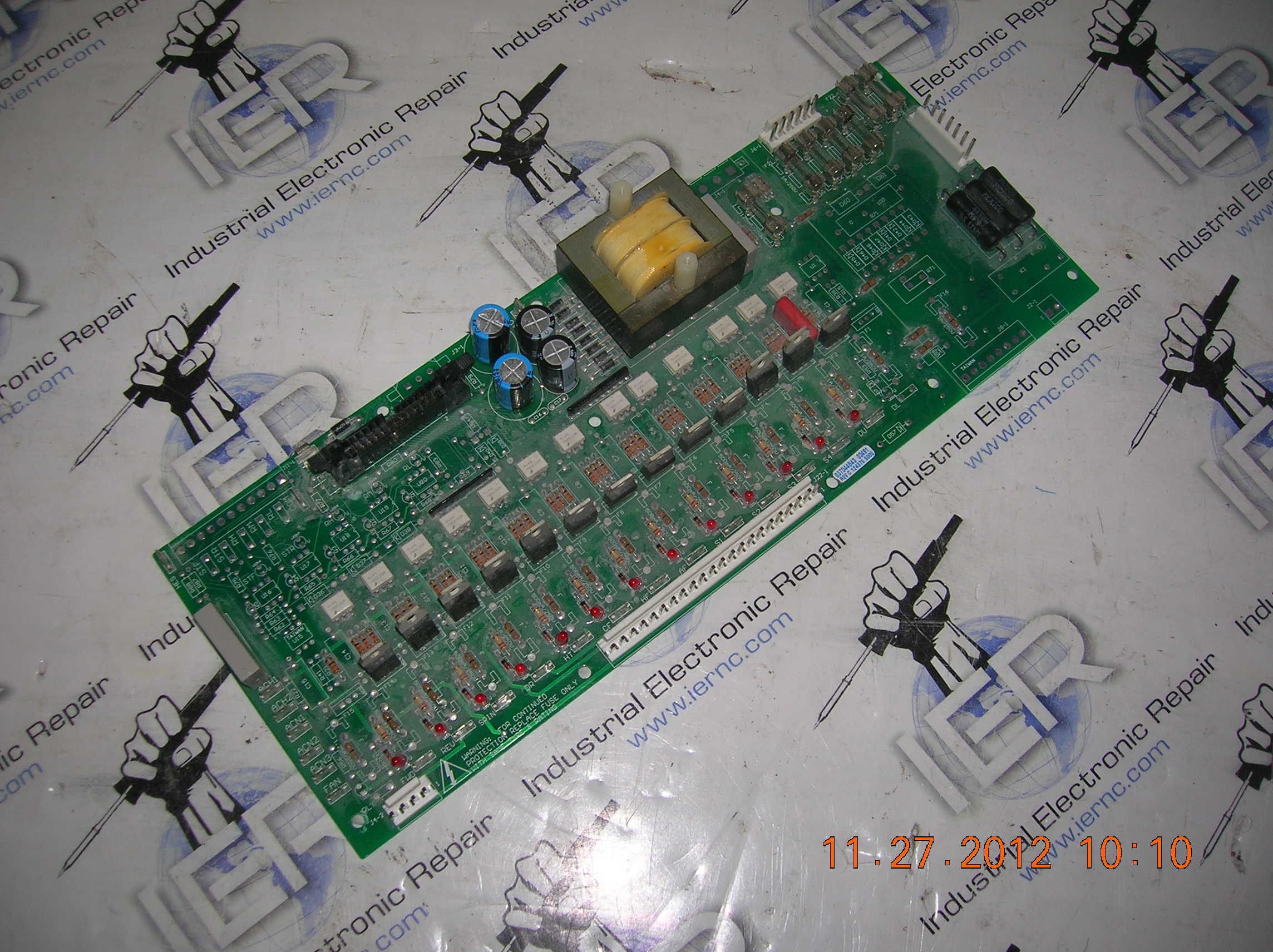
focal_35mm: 34
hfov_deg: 54.0
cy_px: 476
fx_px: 1249
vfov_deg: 41.7
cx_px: 636
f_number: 2.9
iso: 50
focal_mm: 5.7
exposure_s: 1/60.1
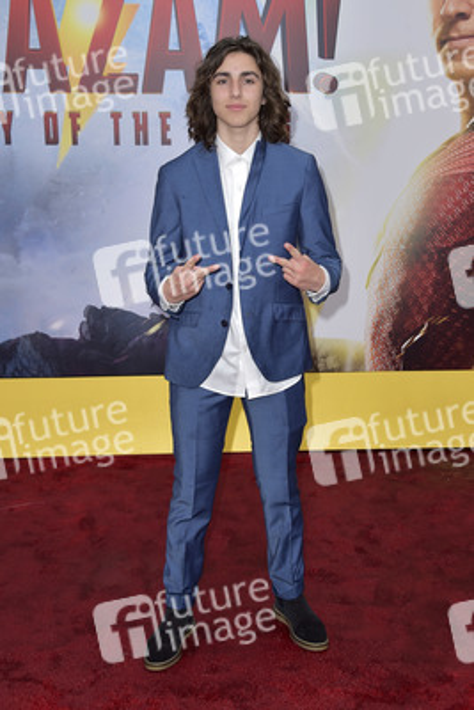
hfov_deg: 29.9
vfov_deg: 43.6
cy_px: 355
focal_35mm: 45
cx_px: 237
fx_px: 888
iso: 320
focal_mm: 45
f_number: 6.3
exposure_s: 1/250
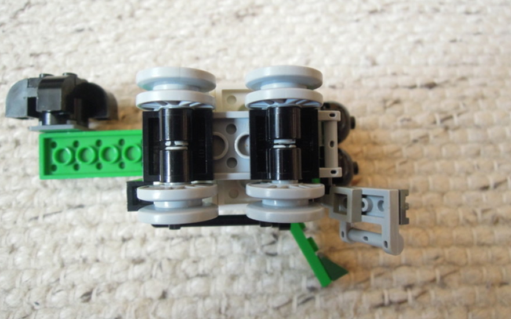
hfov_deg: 70.4
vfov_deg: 47.5
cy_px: 147
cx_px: 253
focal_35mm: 26
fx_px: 362
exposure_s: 1/25
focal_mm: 4.3
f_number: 2.8
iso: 400
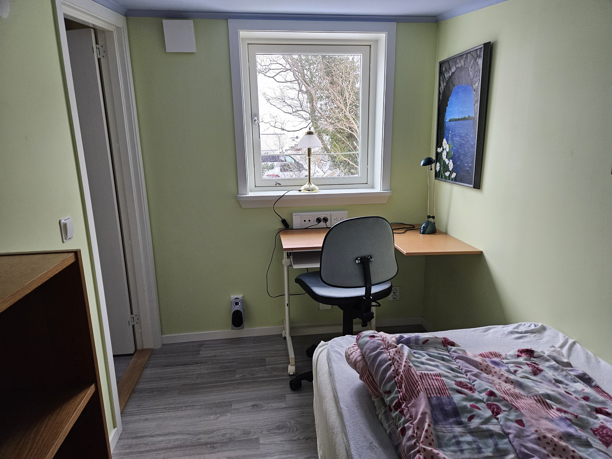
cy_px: 230
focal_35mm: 23
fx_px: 407
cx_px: 306
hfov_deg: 73.9
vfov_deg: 58.9
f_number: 1.8
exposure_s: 1/100
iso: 400
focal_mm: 5.4
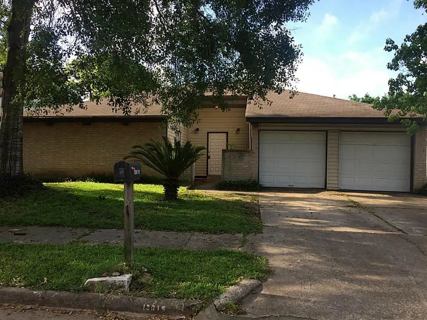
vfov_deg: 48.2
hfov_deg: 61.7
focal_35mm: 29
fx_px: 358
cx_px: 214
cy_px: 160
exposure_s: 1/416
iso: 32
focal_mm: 4.15
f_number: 2.2
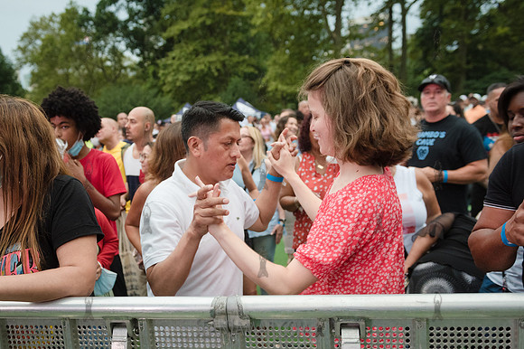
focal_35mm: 36
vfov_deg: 36.4
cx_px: 220
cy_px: 203
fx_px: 529
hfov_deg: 52.5
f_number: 4
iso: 2000
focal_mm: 31
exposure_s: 1/200
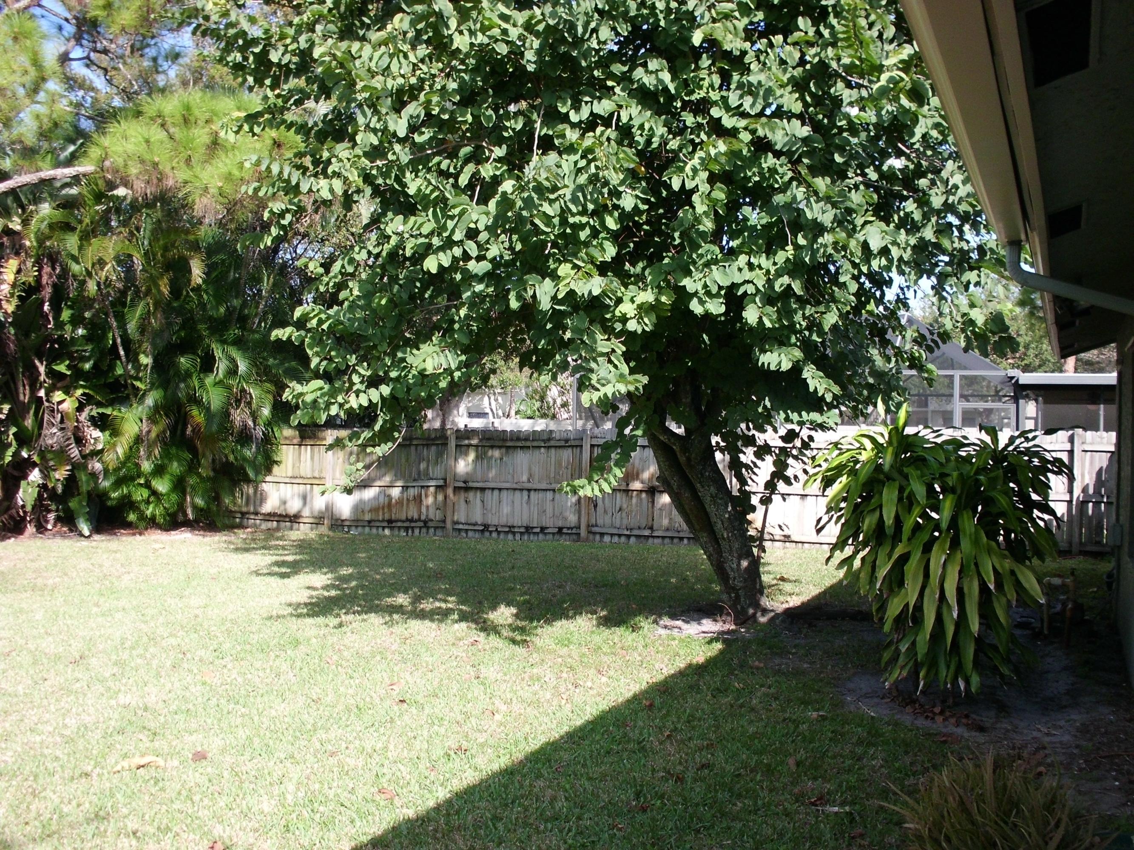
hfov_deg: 51.4
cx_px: 567
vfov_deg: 39.7
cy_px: 425
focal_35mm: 36
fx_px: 1179
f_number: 7.3
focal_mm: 6.3
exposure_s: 1/125
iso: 100
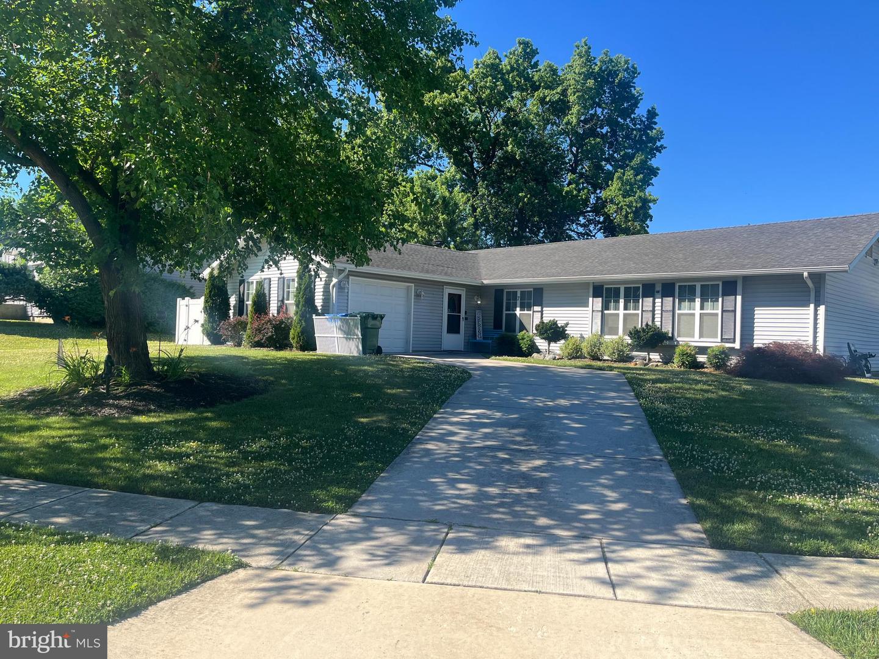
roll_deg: -2.4
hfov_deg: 67.3
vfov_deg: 53.1
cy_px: 330
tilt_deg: +1.4
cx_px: 440
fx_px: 660
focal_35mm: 26
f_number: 1.6
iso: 50
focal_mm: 5.1
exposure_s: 1/1404
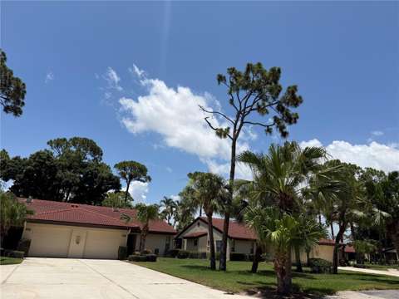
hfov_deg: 71.6
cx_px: 200
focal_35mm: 24
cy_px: 150
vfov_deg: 56.8
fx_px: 277
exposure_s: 1/8130
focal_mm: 6.76
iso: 80
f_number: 1.78
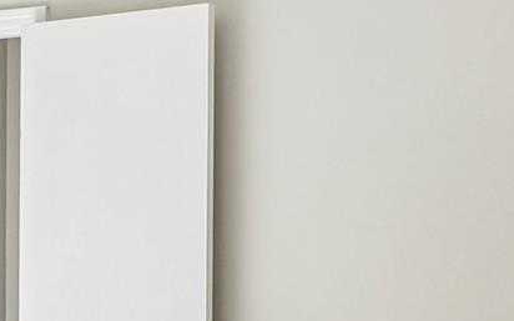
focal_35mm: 76
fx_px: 1064
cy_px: 272
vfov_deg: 17.0
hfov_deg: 27.1
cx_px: 187
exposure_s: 1/30
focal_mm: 10
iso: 100
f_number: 8
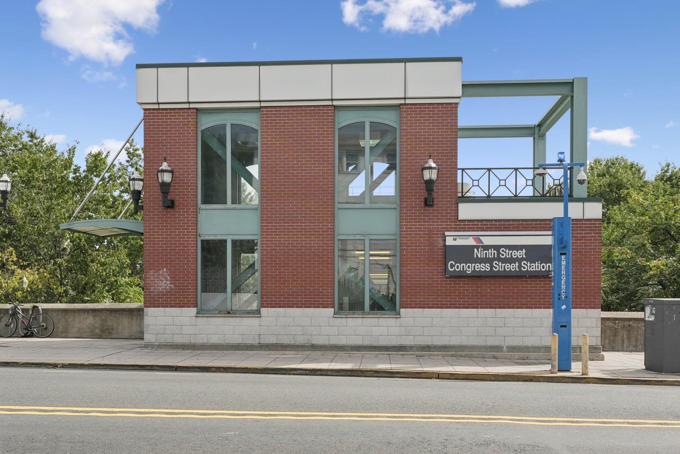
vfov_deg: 36.9
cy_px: 227
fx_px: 680
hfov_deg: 53.1
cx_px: 340
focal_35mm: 36
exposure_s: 1/1250
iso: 640
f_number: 7.1
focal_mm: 24
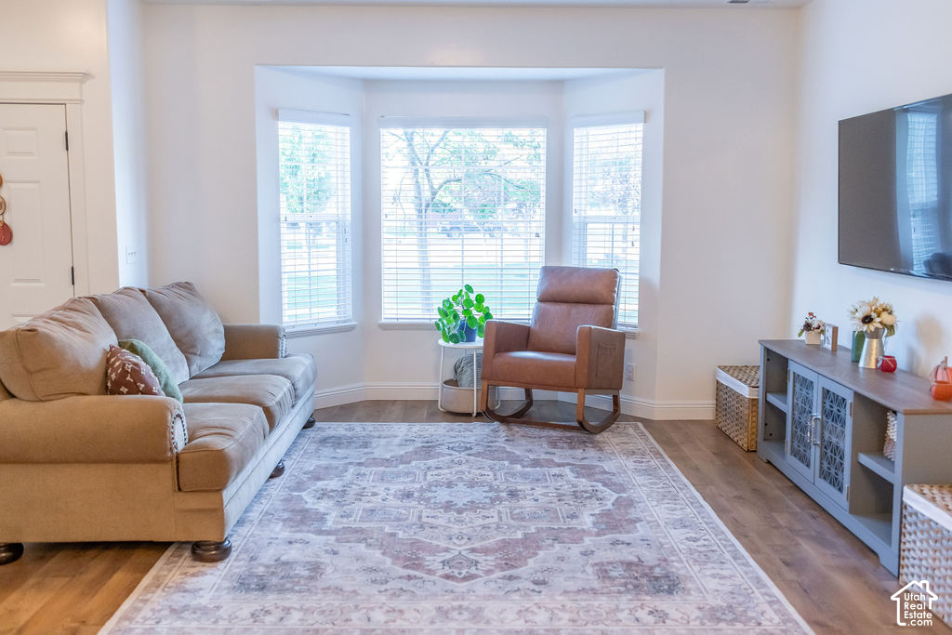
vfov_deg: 37.9
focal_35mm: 35
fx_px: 926
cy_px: 318
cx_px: 476
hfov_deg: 54.4
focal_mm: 35
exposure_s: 1/250
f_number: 3.2
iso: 1000
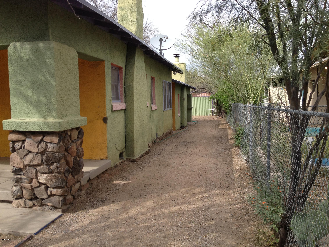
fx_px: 333
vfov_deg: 40.7
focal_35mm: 35
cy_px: 124
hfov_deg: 52.6
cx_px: 164
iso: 50
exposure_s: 1/789
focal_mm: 4.28
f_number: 2.4
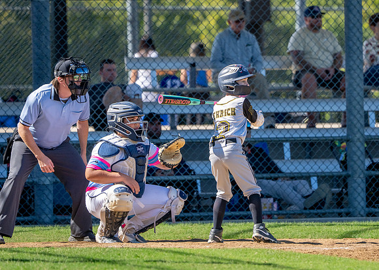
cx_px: 242
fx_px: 4300
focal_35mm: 400
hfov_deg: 5.0
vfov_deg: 3.6
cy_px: 110
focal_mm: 279
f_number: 5.6
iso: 800
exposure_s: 1/3200
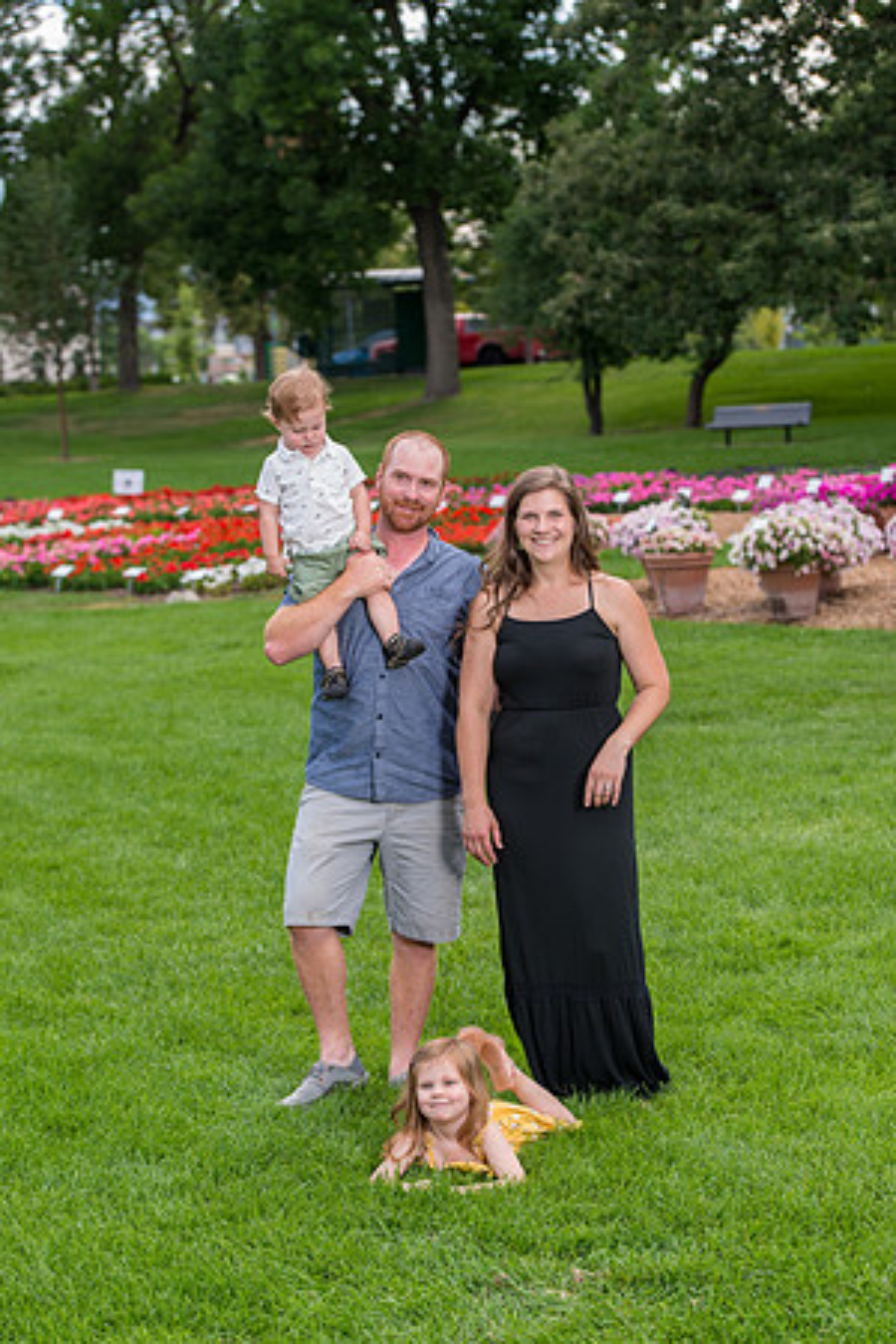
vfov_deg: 23.6
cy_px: 672
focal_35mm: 86
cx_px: 448
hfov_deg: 15.9
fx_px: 3210
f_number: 5
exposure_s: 1/250
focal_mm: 86
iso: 200
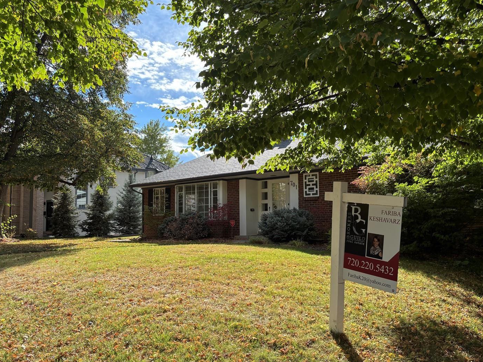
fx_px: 419
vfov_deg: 46.8
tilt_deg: +5.0
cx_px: 241
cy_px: 191
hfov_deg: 60.0
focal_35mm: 30
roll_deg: +1.3
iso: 50
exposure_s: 1/1344
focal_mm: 5.96
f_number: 1.6
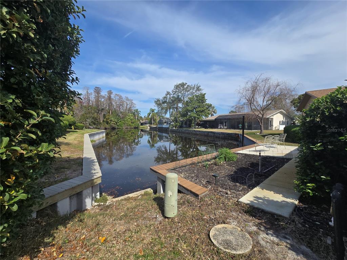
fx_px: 130
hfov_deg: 106.2
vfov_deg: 89.9
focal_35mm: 13
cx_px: 174
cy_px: 130
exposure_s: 1/2497
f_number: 2.2
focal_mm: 2.2
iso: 50
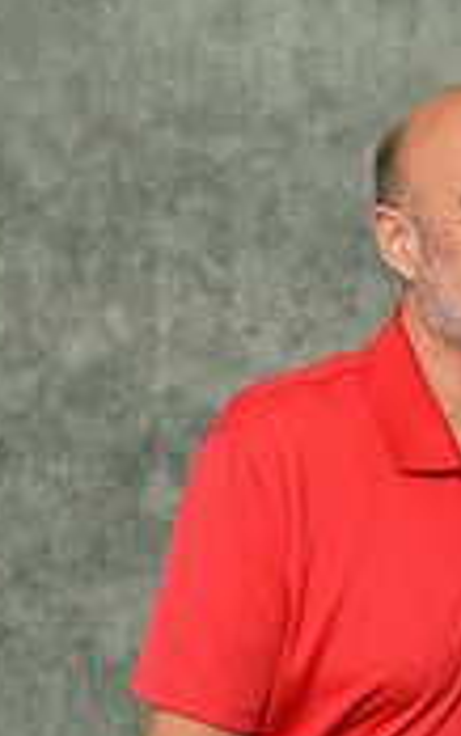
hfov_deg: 12.7
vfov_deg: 20.6
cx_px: 571
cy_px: 558
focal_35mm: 100
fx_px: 2007
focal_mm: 38
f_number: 10
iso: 400
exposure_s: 1/125
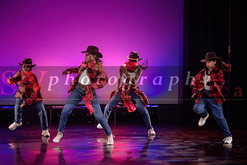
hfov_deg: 15.4
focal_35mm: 133
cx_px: 124
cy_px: 75
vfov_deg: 10.3
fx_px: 914
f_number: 2.8
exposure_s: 1/250
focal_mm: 122
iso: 1600
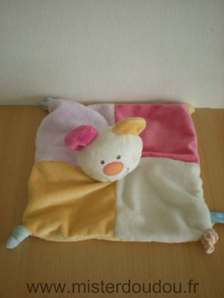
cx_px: 112
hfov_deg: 37.7
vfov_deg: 49.0
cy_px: 149
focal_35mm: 38
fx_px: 328
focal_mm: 6.3
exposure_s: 1/16.5
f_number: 3.1
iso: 200
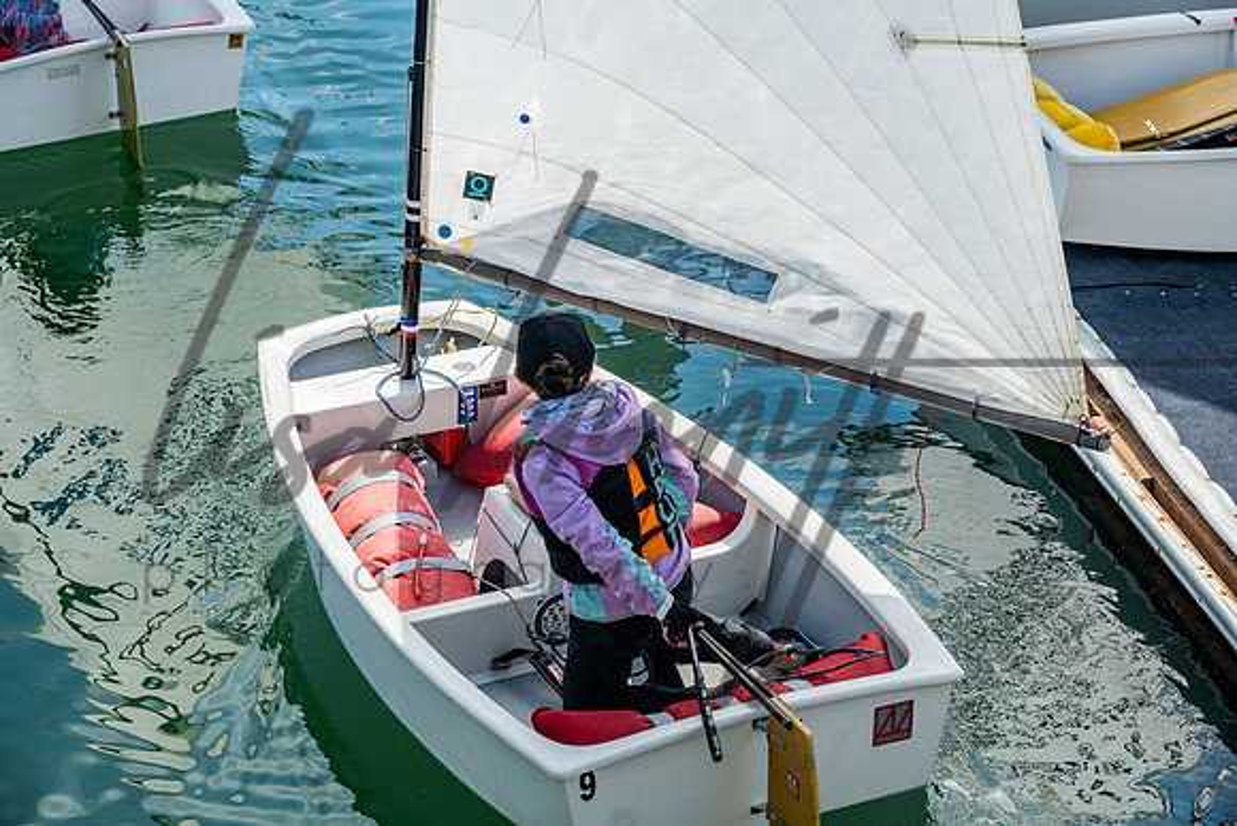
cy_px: 413
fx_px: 3609
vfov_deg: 13.0
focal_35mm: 105
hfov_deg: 19.5
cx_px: 618
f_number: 10
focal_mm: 105
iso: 250
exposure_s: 1/125
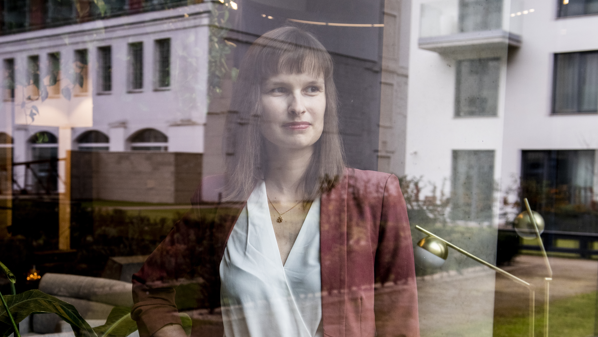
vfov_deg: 22.0
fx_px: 856
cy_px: 250
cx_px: 223
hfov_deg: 38.2
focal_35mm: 54
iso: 1000
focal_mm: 36
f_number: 5
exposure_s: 1/200
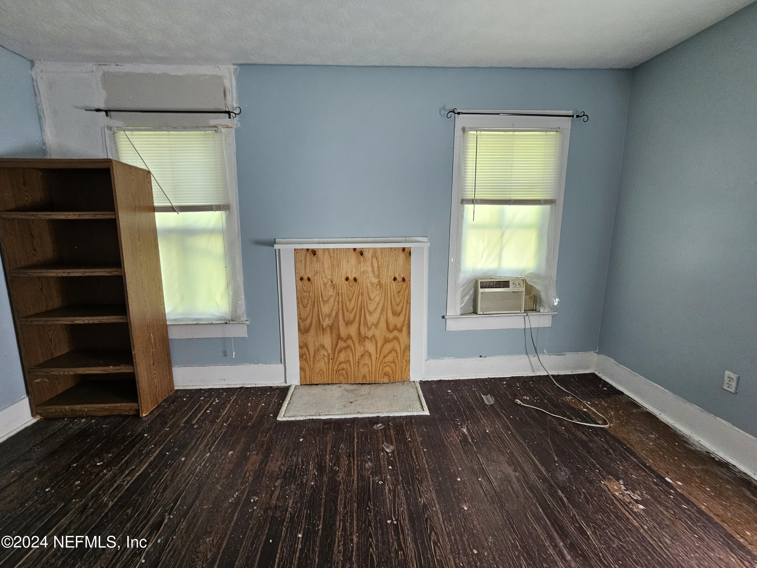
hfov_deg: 106.2
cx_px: 378
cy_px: 284
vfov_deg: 89.9
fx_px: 284
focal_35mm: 13
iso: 125
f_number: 2.2
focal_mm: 2.2
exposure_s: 1/60
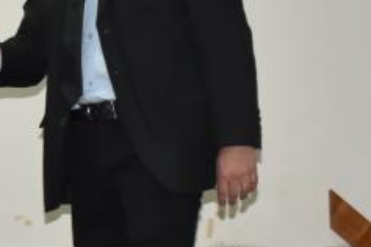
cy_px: 34
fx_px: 2669
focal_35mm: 259
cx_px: -296
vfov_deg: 5.3
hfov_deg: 7.7
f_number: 8
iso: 1600
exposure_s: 1/60
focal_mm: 40
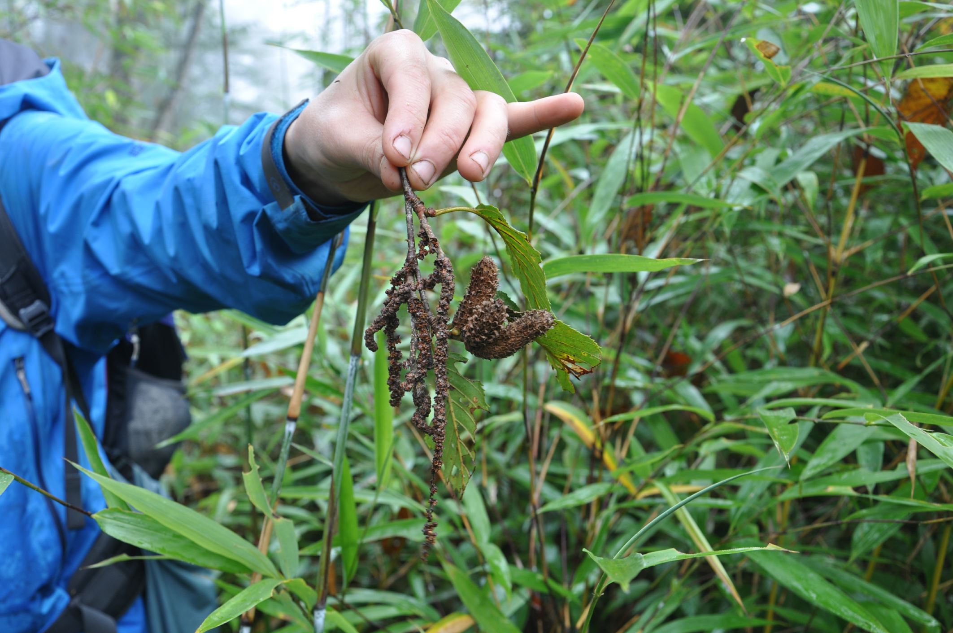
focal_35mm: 39
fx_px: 1031
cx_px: 476
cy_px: 316
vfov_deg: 34.1
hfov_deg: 49.6
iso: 200
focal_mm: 26
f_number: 5.6
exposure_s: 1/30
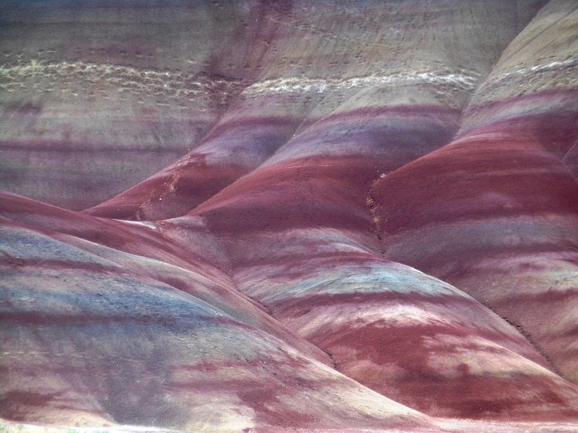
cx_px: 289
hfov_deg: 7.9
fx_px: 4174
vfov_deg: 5.9
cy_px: 216
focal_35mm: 250
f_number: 5.8
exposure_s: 1/100
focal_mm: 45
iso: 80
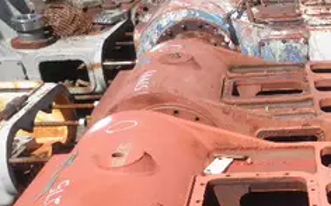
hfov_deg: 31.6
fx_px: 568
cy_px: 191
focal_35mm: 63
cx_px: 269
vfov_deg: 20.1
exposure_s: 1/100
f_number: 9.1
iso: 64
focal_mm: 6.1
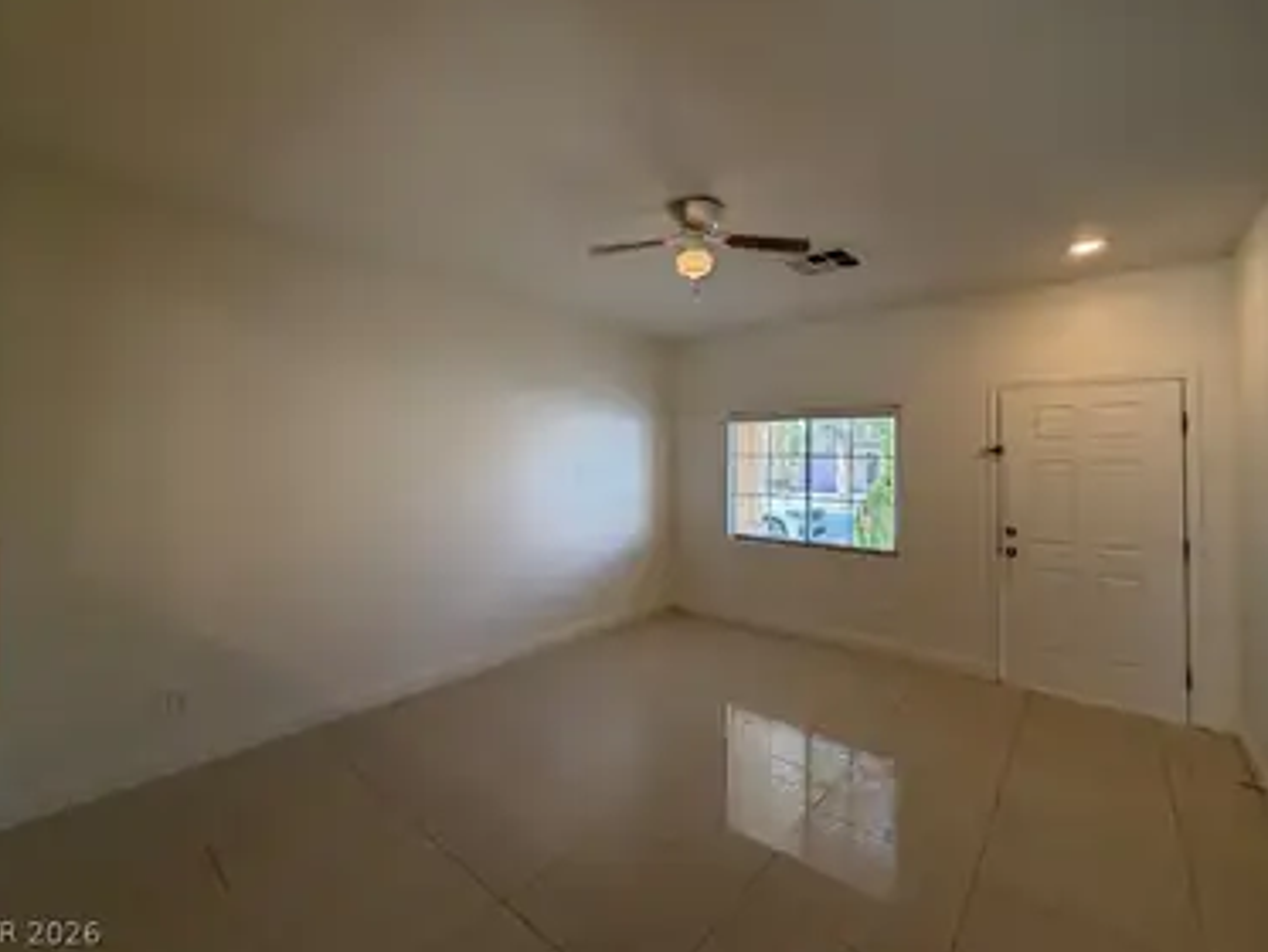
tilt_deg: +0.8
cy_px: 445
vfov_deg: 81.7
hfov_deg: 98.2
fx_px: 550
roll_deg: -0.7
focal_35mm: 15
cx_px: 636
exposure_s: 1/120
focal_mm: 2.22
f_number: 2.2
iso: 250
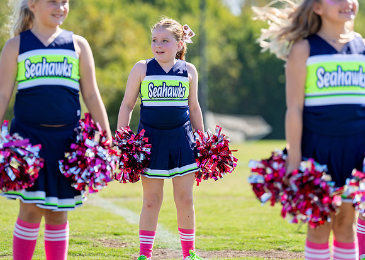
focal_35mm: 189
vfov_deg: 7.6
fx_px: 1959
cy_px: 103
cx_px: 180
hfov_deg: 10.6
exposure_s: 1/2000
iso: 200
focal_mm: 144
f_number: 2.8
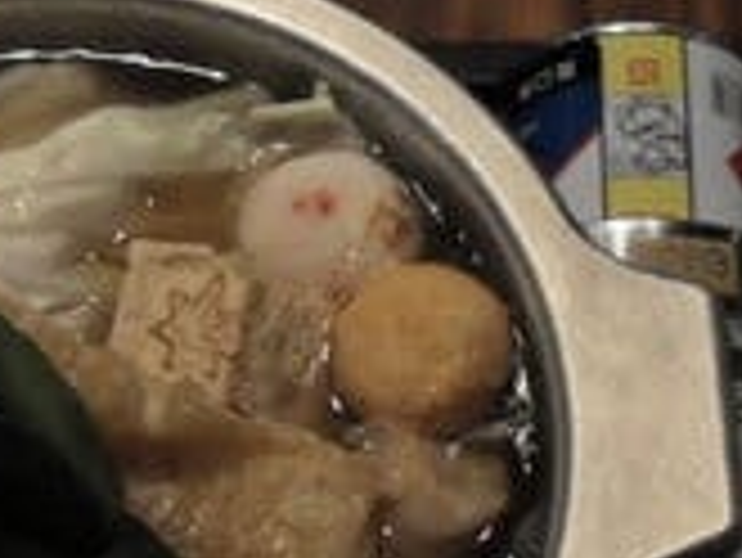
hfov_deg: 18.4
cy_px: 547
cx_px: 553
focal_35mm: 106
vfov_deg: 13.8
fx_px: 2274
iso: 400
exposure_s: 1/15
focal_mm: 6.2
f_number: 2.8
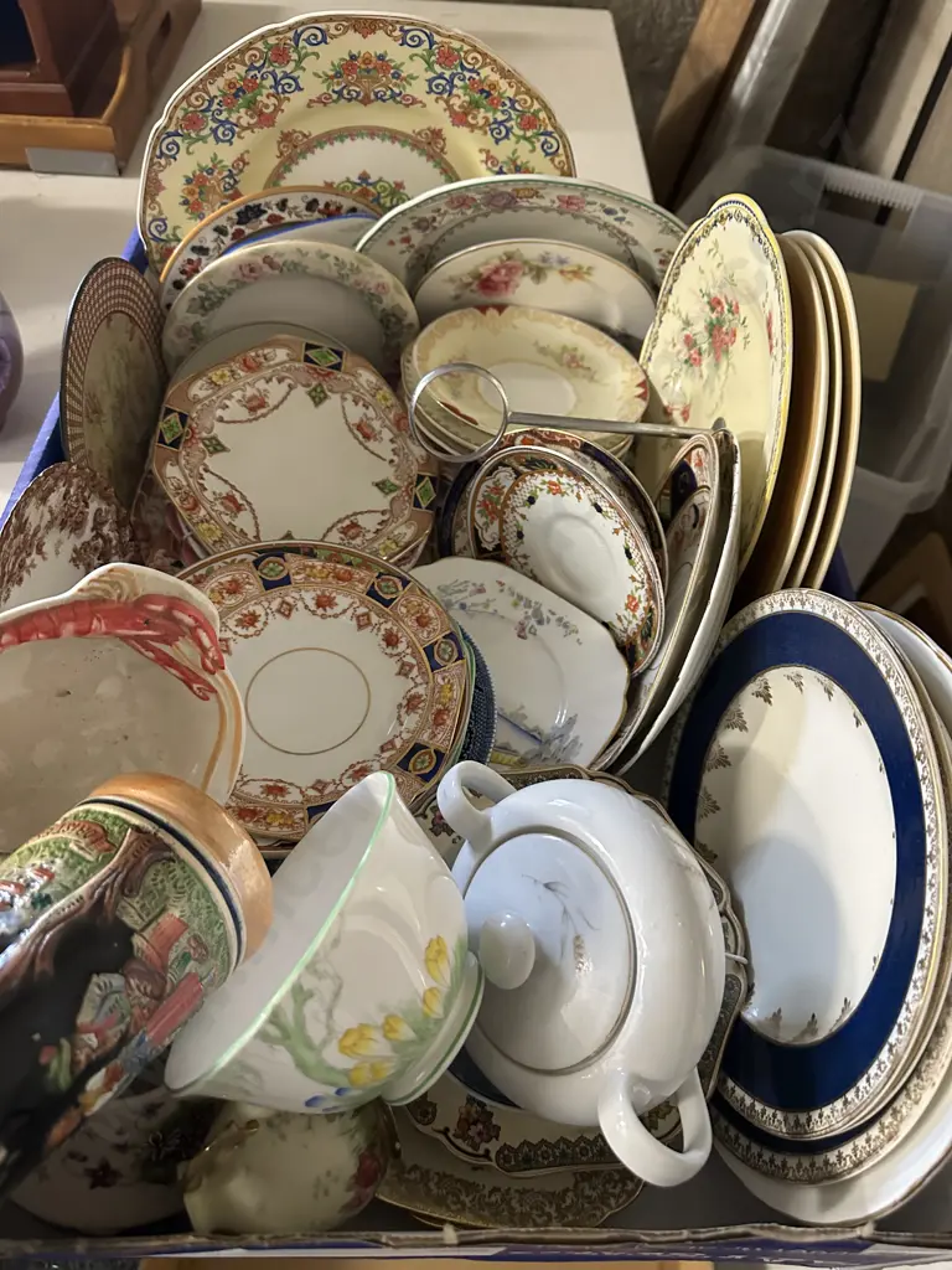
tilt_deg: -52.9
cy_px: 635
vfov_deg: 71.6
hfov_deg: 56.8
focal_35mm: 24
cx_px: 476
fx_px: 880
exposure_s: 1/50
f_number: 1.78
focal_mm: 6.86
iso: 800
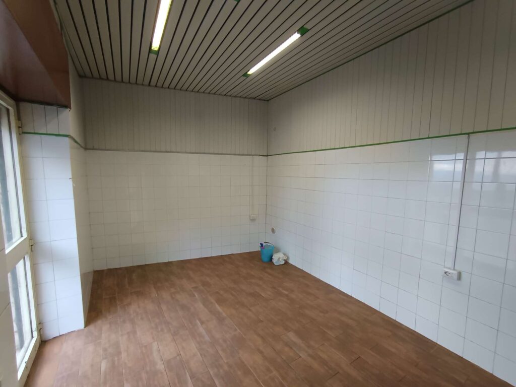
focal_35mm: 16
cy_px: 194
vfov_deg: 78.1
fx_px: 239
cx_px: 258
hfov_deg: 94.5
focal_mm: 1.65
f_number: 2.2
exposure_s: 1/50
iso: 418
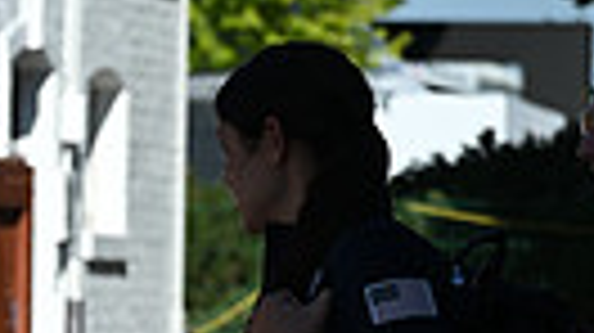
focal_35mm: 551
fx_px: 8672
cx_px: -639
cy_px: 650
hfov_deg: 3.9
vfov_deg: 2.2
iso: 220
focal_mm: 120
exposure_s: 1/1600
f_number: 5.6
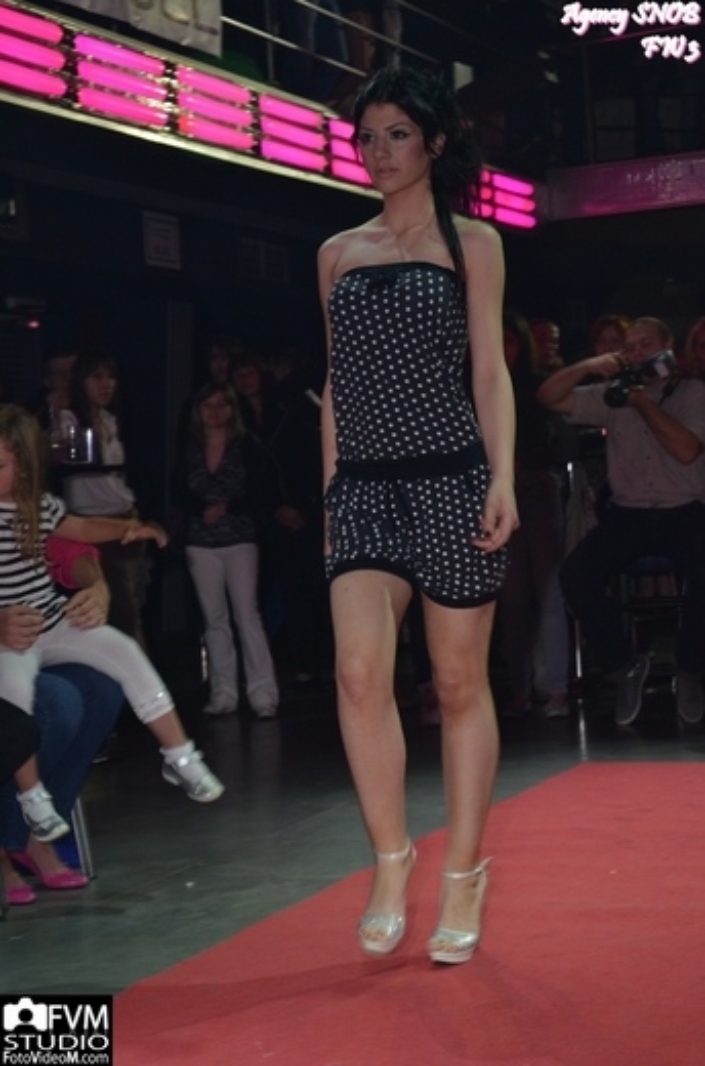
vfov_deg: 29.9
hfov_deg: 20.1
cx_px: 352
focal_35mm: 68
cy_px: 533
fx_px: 1993
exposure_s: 1/60
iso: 640
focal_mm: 45
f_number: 6.3
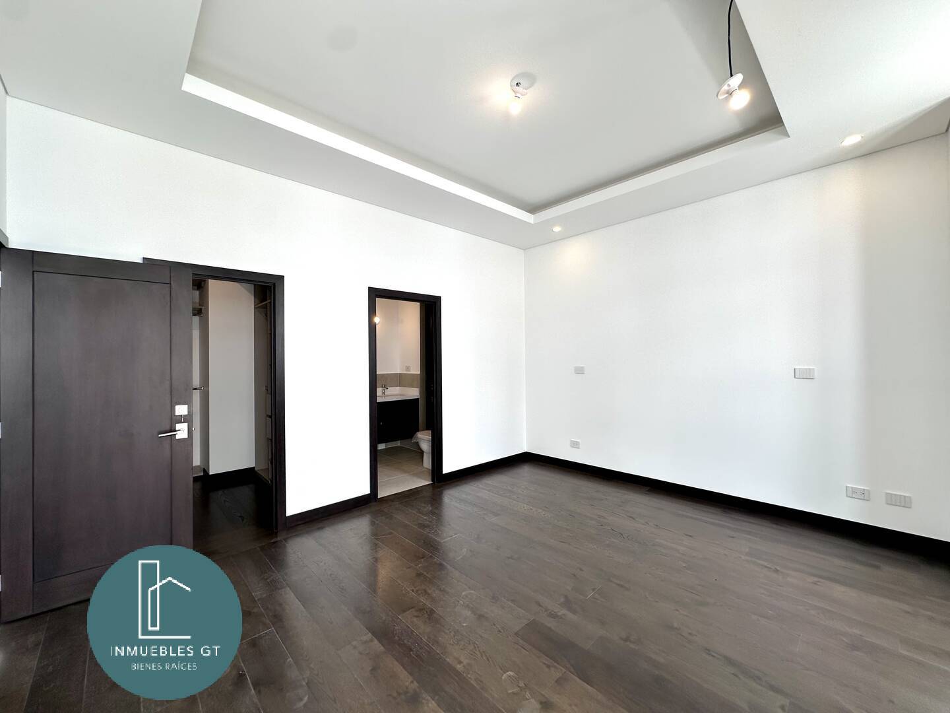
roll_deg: +0.3
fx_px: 384
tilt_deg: +0.5
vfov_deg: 85.7
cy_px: 356
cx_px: 475
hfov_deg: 102.1
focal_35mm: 14
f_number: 2.2
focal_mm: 2.22
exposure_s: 1/150
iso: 40
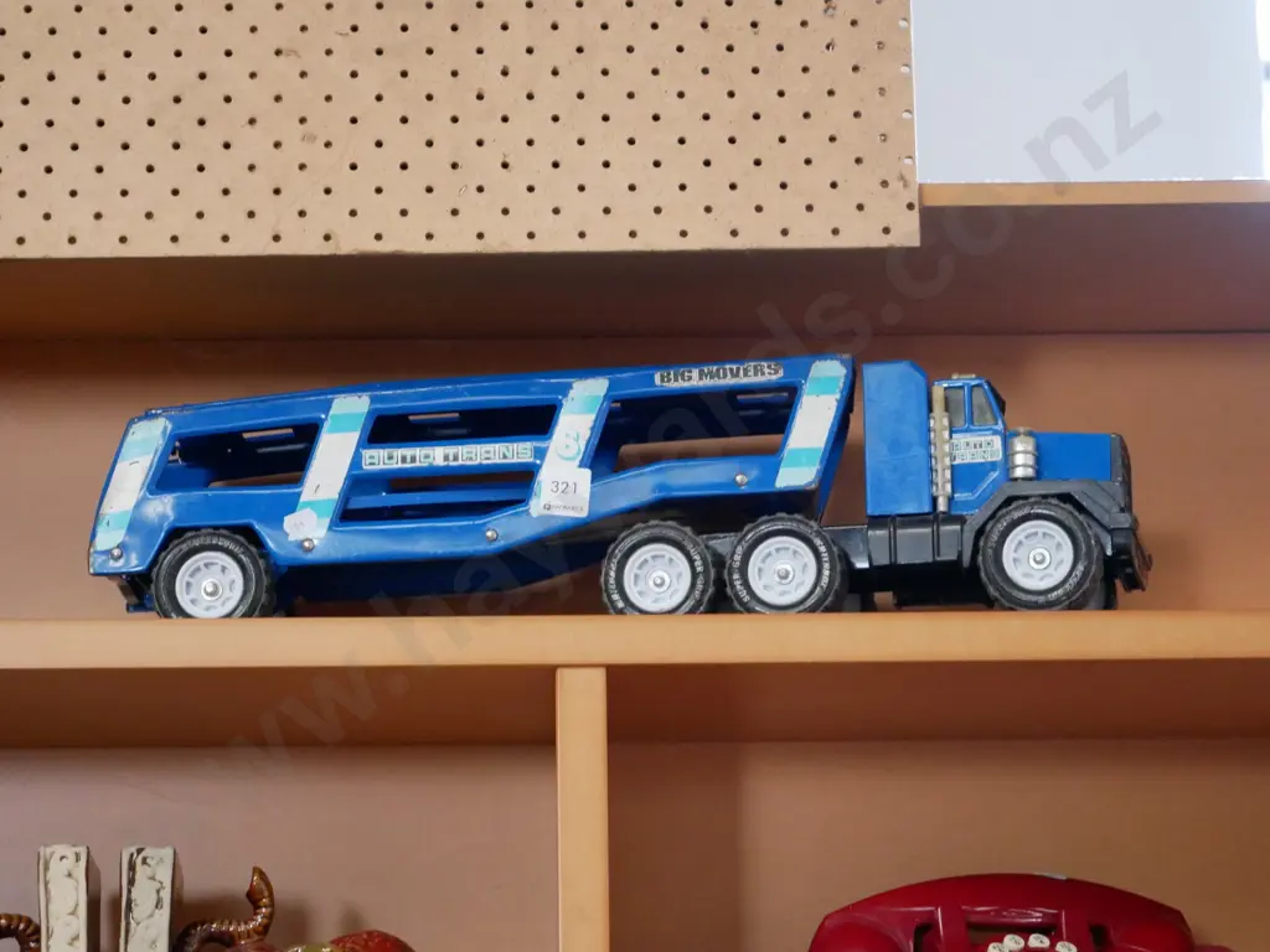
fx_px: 3375
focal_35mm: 92
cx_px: 635
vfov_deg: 16.1
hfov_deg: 21.3
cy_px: 476
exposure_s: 1/100
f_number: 5.6
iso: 3200
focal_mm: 46
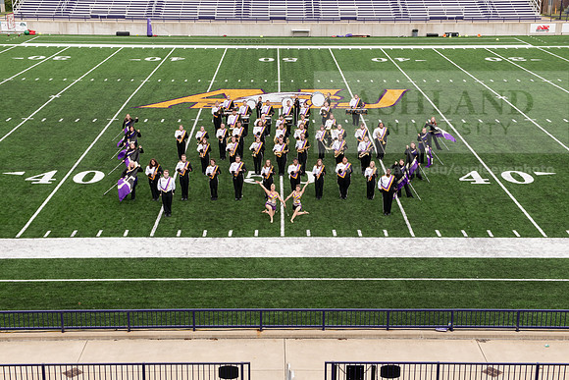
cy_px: 190
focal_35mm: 55
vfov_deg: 24.6
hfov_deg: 36.2
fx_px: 869
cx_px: 284
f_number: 10
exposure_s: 1/320
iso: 640
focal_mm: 55
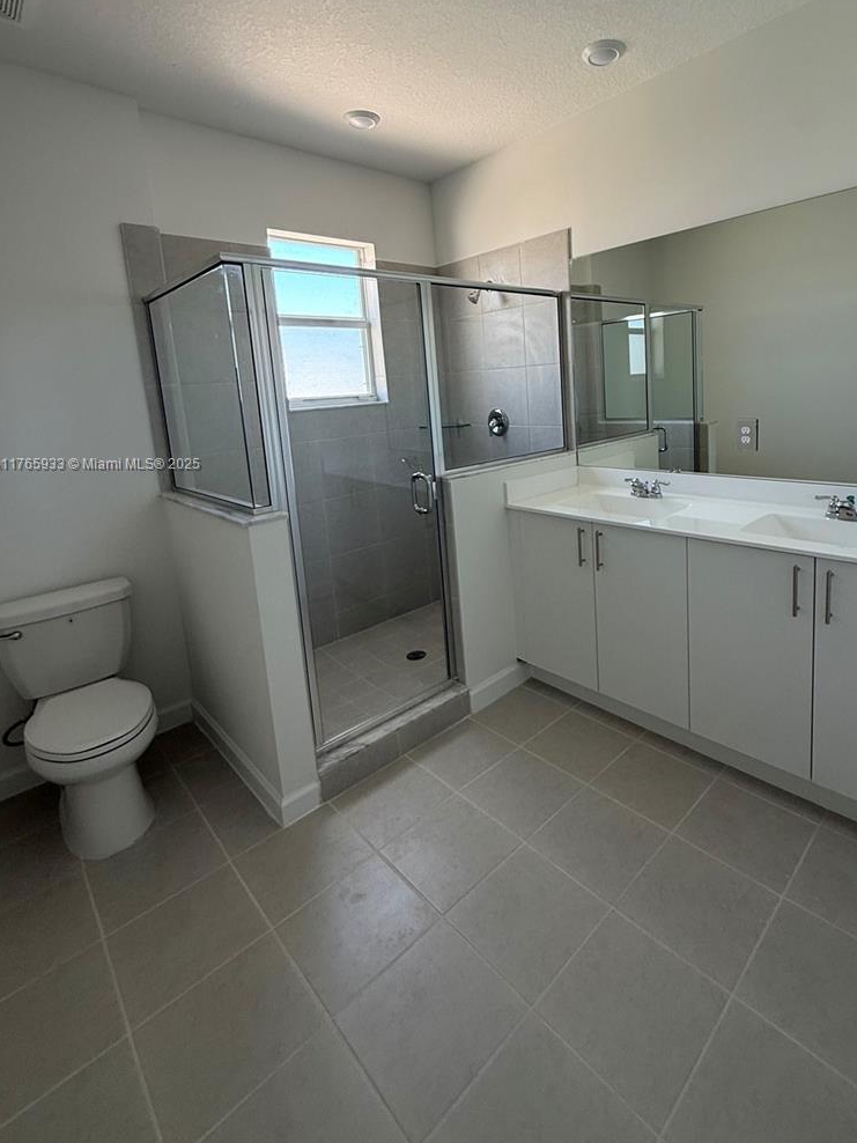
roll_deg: +3.0
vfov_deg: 90.0
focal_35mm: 17
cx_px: 509
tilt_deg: -7.3
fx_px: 561
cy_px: 465
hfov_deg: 74.0
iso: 100
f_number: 2.2
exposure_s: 1/99
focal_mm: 2.22
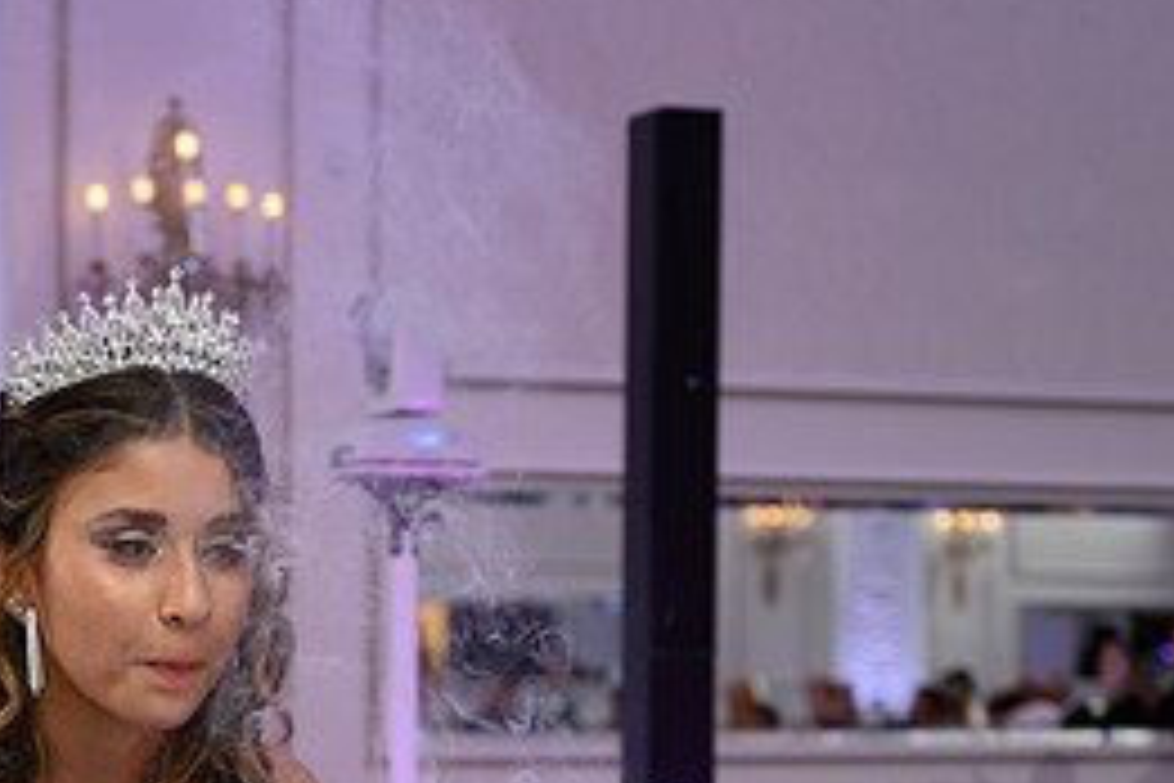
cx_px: 333
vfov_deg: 13.5
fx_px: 3261
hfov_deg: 20.3
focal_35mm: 100
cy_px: 765
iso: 1000
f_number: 2.8
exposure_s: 1/200
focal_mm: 45
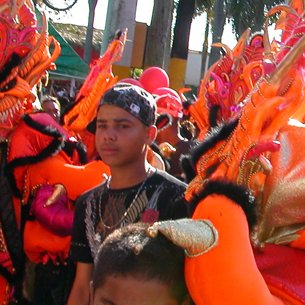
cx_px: 327
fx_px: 738
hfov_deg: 22.2
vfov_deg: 23.4
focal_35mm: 74
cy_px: 137
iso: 100
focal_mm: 5.6
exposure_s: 1/175
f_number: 4.5
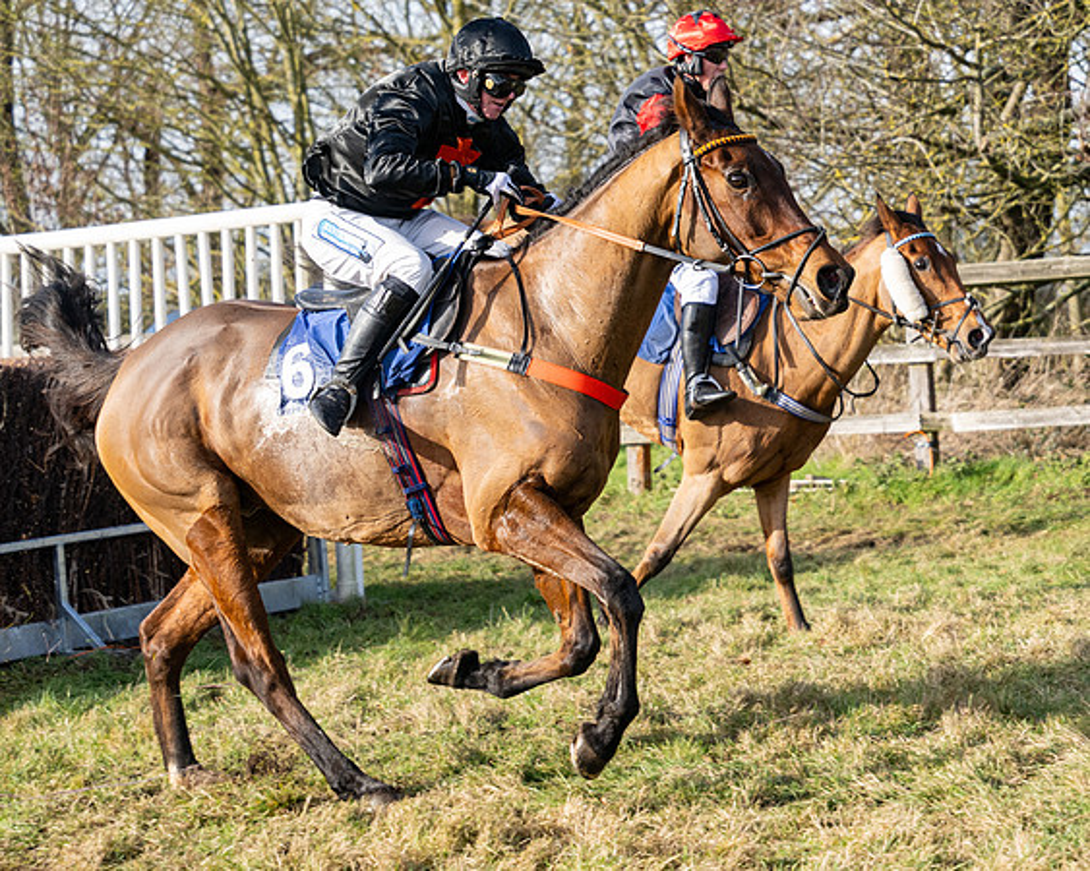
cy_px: 436
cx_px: 654
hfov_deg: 16.2
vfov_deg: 13.0
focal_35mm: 118
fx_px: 3815
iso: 400
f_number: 4
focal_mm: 70
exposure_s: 1/1600
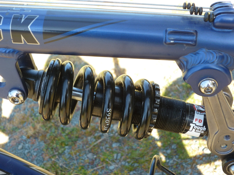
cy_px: 88
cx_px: 117
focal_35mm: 54
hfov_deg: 35.5
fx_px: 365
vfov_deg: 27.0
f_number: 5.2
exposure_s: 1/40
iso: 80
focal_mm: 9.5
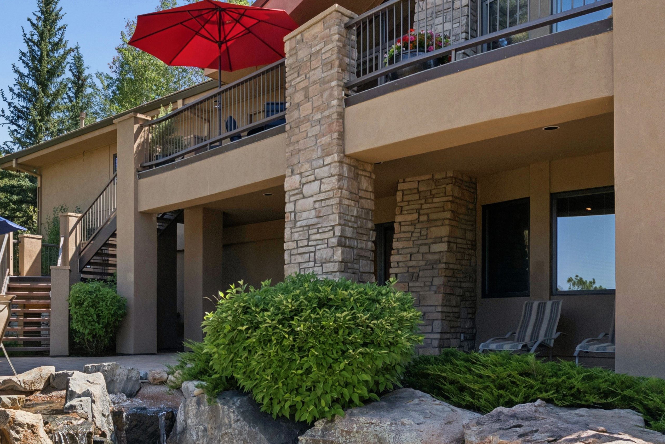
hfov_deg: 53.6
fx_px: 647
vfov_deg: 37.2
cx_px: 234
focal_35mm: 35
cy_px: 320
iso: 320
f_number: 11
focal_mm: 21
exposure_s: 1/200
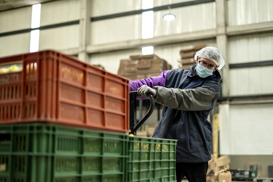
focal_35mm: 50
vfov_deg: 27.0
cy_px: 91
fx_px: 379
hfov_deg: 39.6
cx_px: 136
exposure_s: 1/250
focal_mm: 50
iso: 400
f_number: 2
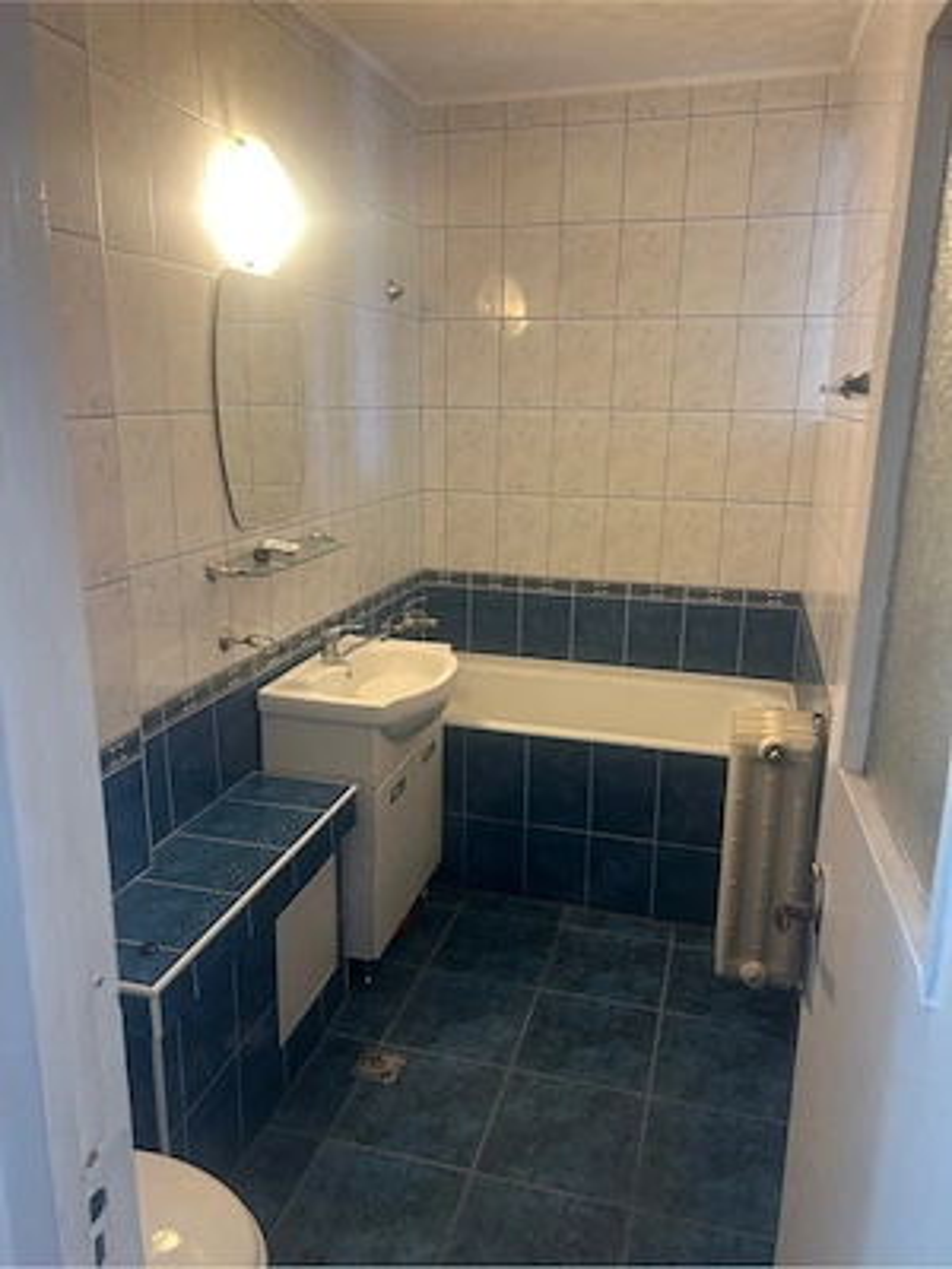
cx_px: 476
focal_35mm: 26
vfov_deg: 67.3
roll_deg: +0.1
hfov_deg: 53.1
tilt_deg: -14.7
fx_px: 953
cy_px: 634
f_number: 1.5
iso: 160
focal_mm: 5.7
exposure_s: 1/50
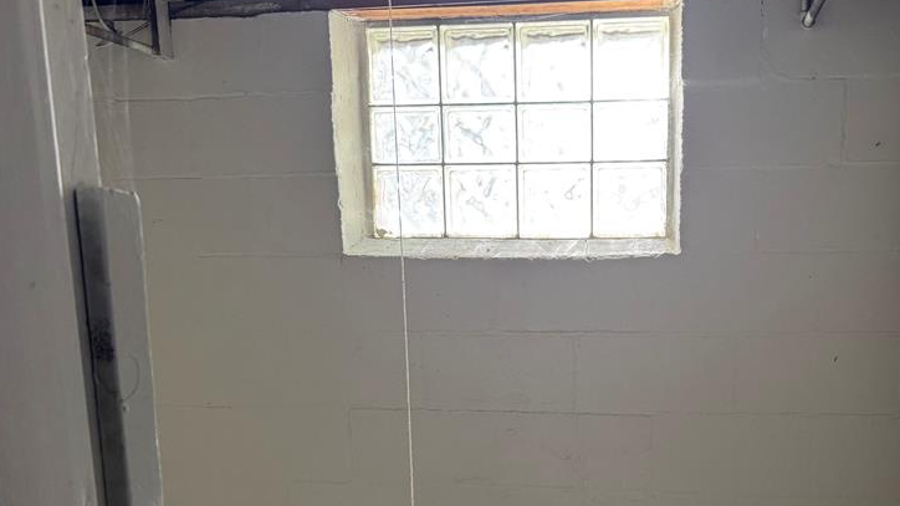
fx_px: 883
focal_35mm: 37
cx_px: 581
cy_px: 399
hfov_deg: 53.2
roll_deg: -0.1
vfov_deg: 31.2
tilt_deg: -8.6
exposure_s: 1/60
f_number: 1.78
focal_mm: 6.76
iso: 320
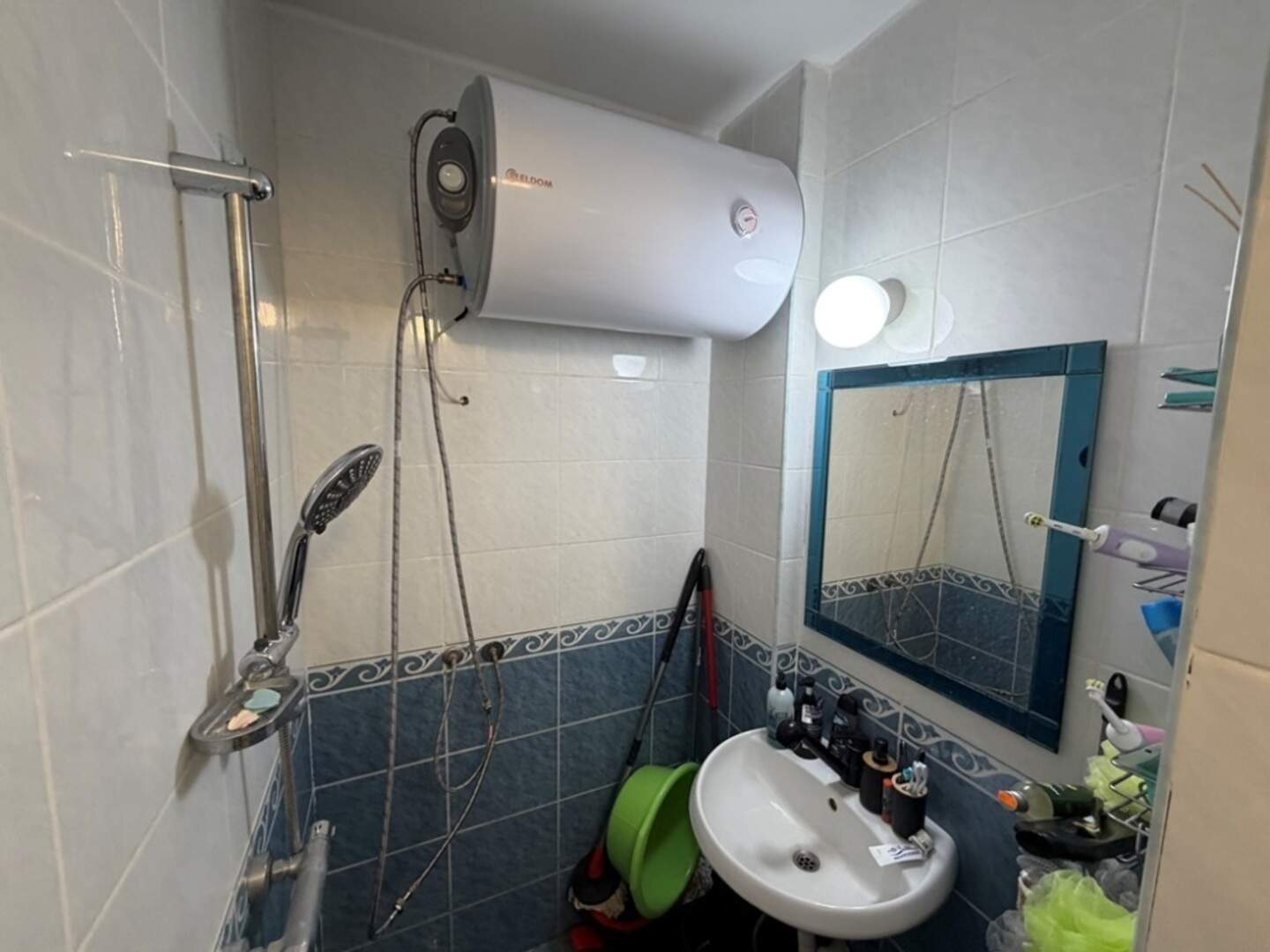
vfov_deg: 85.7
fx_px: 514
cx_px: 635
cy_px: 476
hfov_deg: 102.1
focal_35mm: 14
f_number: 2.2
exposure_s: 1/100
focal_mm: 2.22
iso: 200
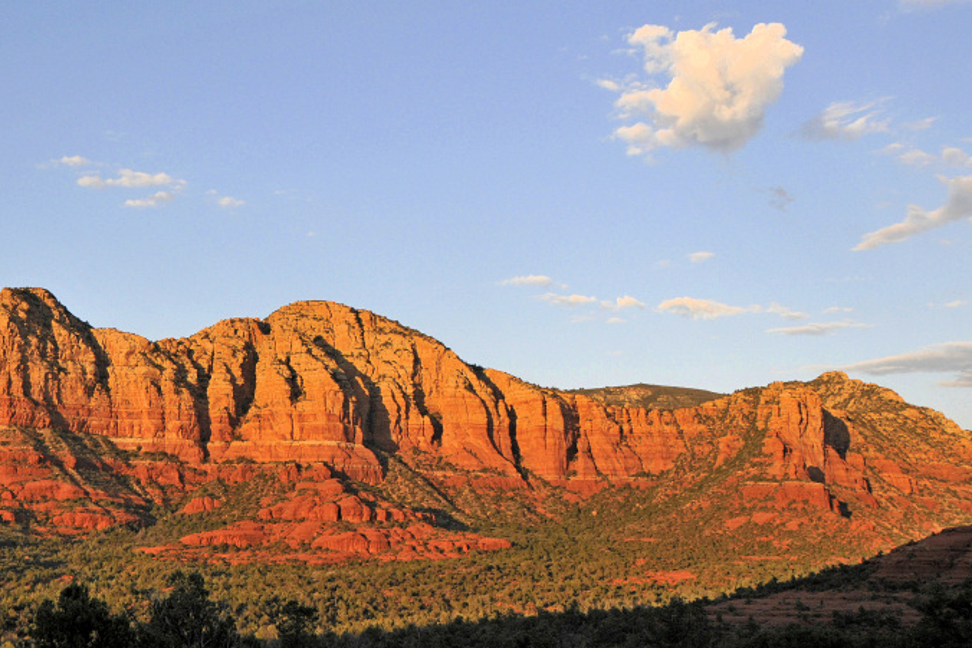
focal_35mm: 50
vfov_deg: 26.9
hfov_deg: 39.0
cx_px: 298
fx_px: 1350
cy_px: 226
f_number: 7.1
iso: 400
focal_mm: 22
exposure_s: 1/640
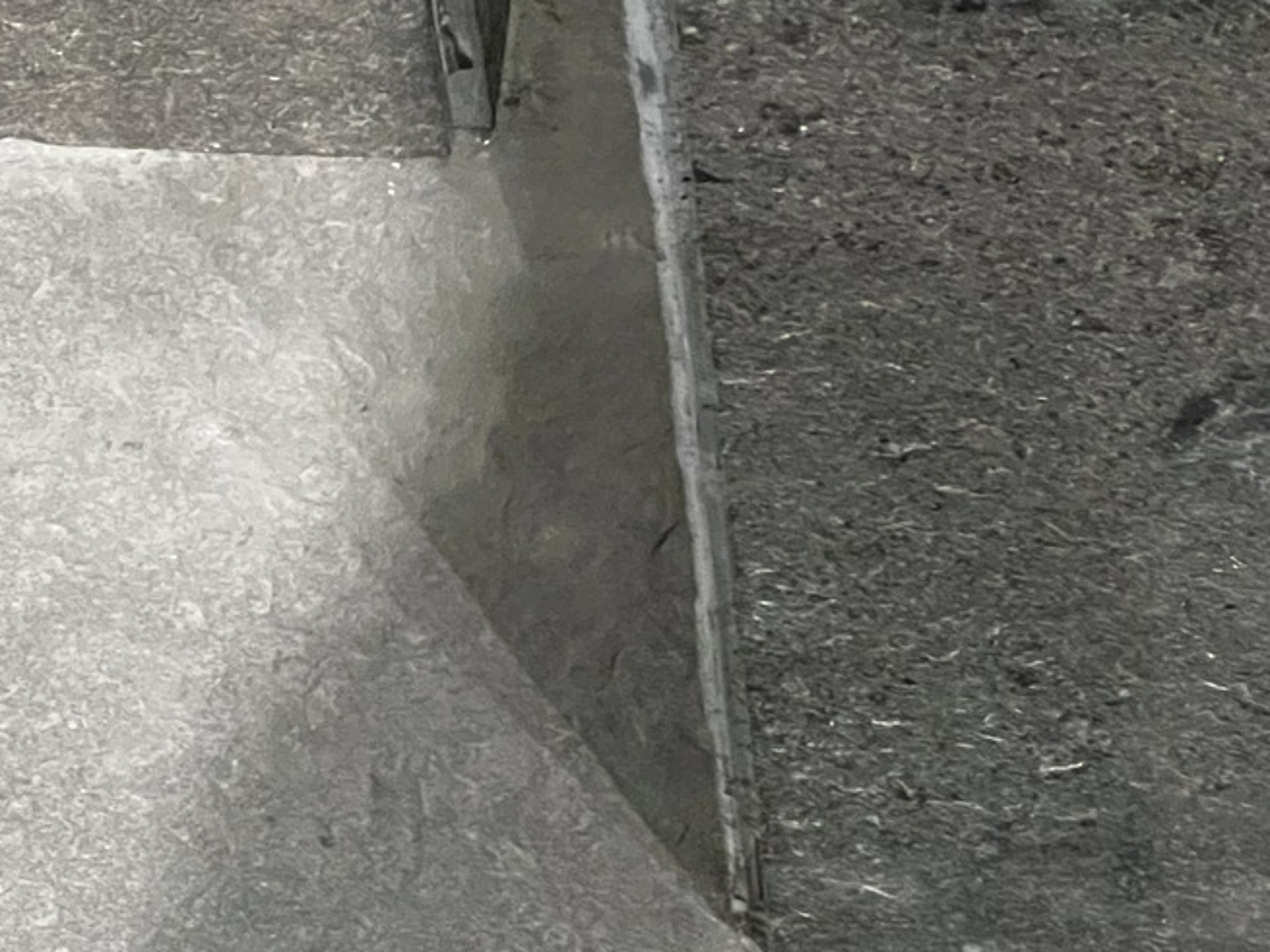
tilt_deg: -57.8
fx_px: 6896
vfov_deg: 7.8
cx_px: 979
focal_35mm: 188
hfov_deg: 10.5
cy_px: 1134
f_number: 2.8
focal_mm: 9
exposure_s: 1/34
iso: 800
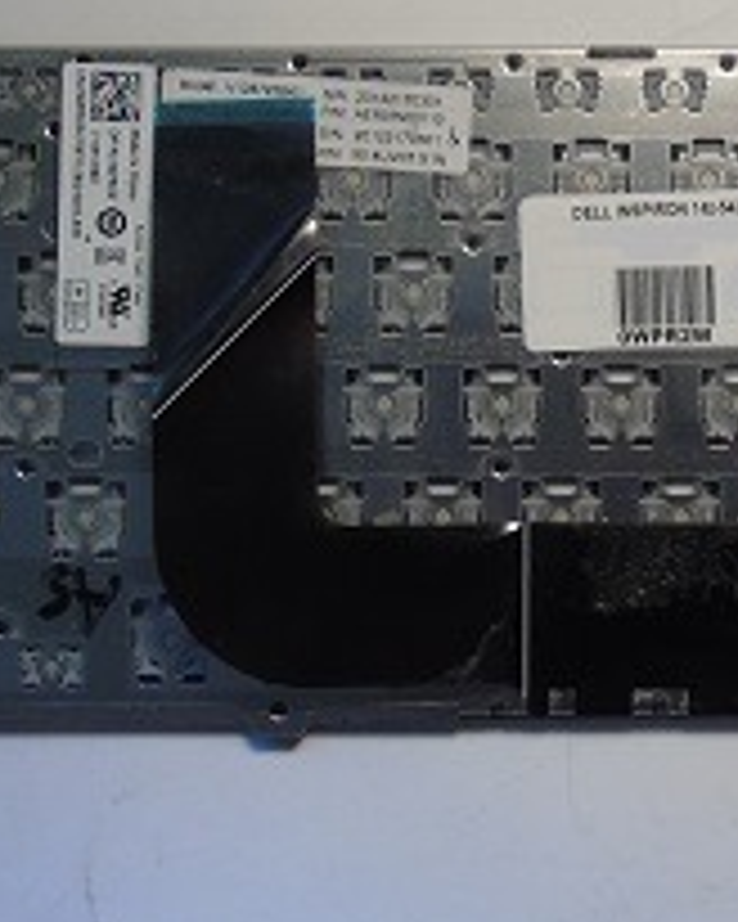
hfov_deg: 19.9
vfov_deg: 25.0
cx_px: 630
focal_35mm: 76
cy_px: 364
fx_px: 2075
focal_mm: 7.1
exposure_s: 1/8
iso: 200
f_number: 5.2
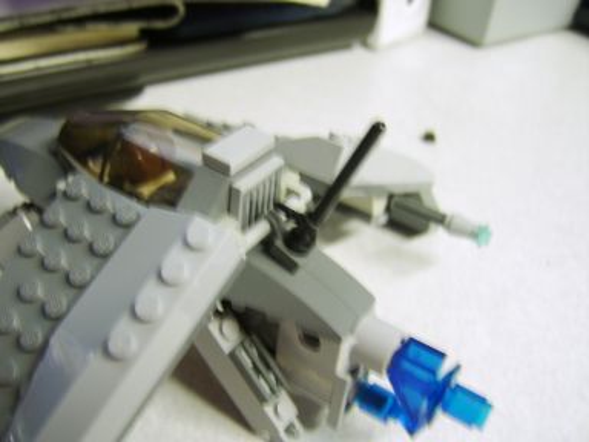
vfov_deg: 45.4
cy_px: 221
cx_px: 294
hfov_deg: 58.4
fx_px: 527
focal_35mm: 31
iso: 71
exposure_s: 1/4
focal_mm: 8.13
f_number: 2.7
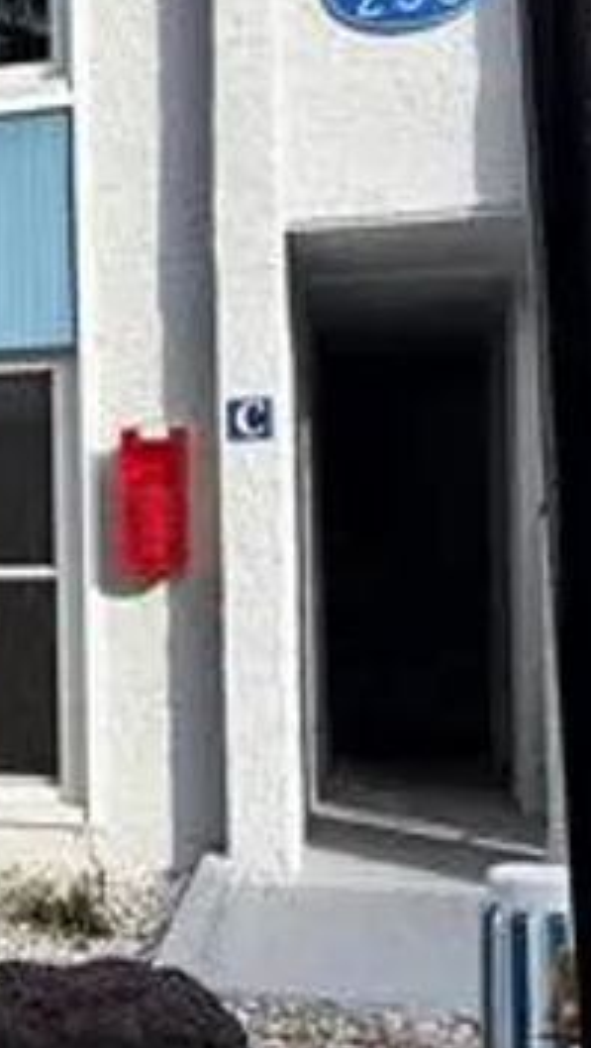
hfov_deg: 18.3
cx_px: -282
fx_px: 1641
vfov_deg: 35.4
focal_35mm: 59
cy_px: 563
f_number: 2.2
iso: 40
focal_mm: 2.22
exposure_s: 1/549
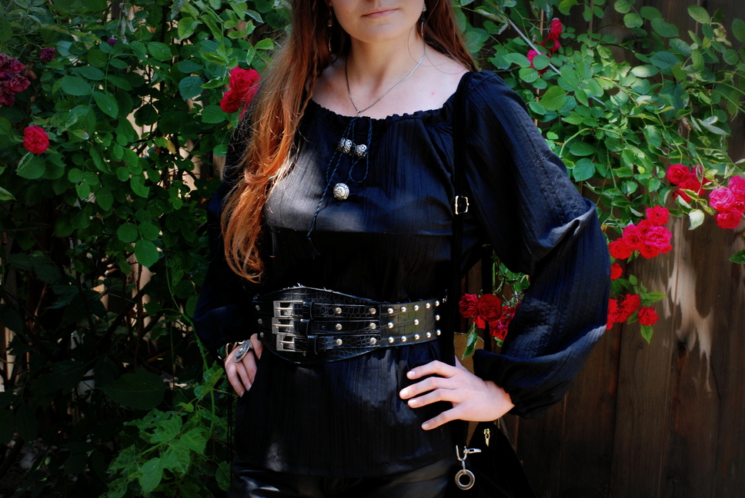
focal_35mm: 75
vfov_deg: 18.2
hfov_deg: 27.0
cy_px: 249
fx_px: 1554
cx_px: 372
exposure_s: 1/60
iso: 400
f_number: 9
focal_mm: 50
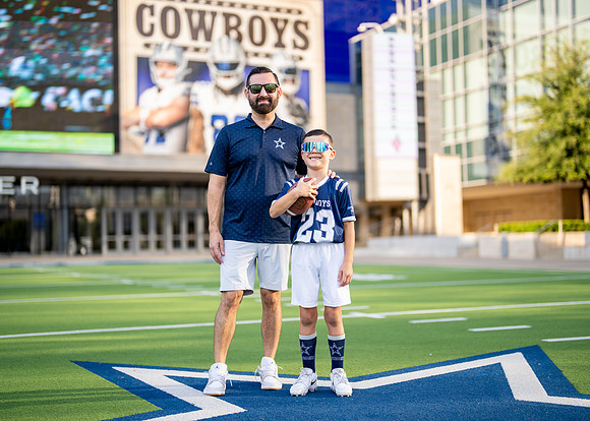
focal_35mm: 55
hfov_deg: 35.6
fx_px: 919
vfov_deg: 25.8
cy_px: 207
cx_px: 292
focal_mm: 50
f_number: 1.2
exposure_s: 1/2000
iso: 100
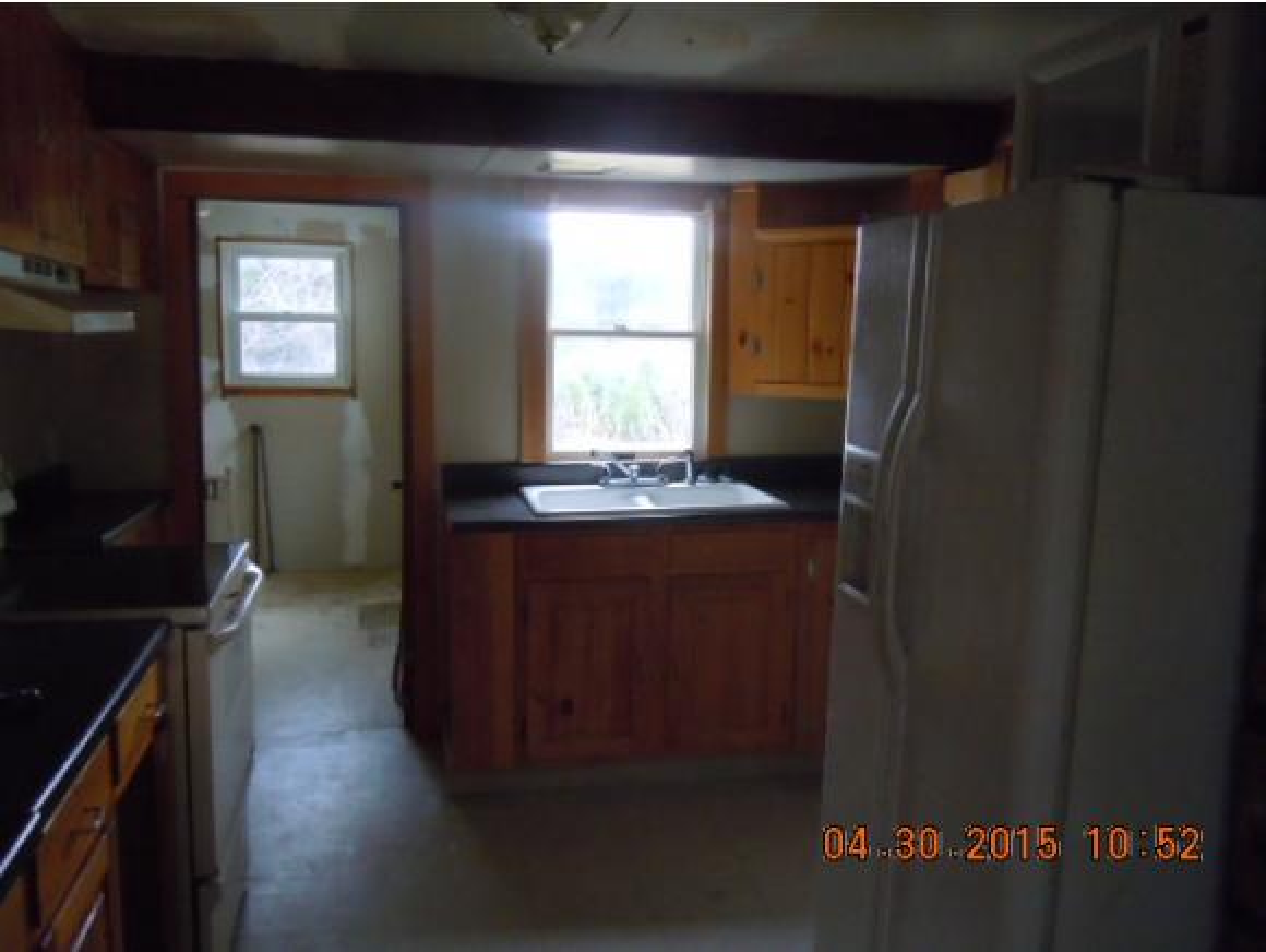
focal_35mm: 30
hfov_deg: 59.9
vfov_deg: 46.9
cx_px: 633
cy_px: 476
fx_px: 1098
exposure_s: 1/125
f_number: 3.5
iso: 800
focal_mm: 5.4
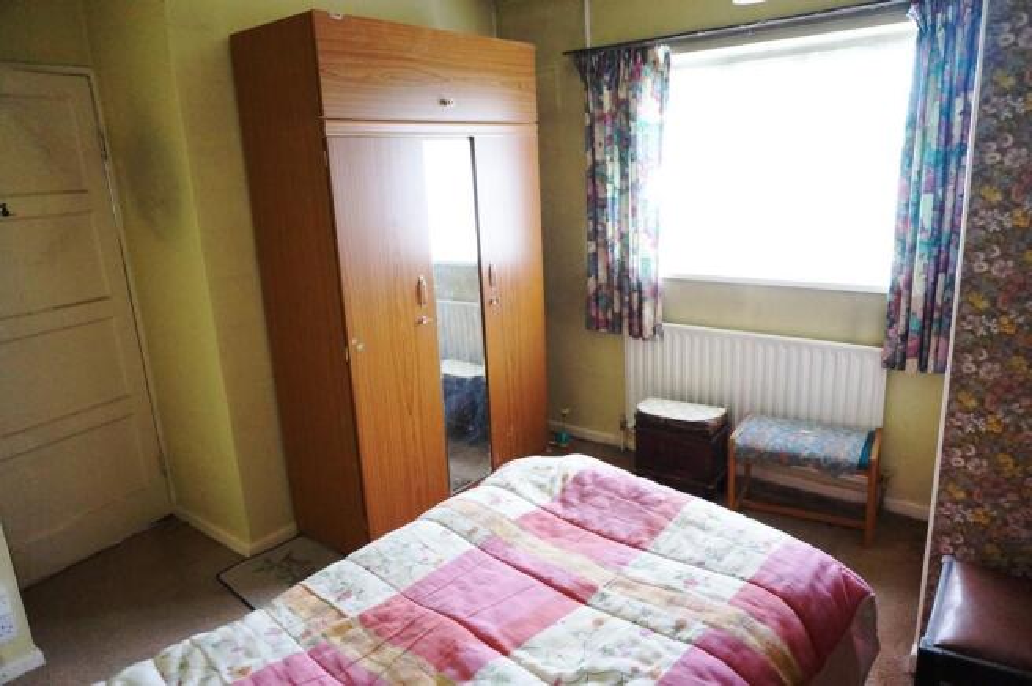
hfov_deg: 73.8
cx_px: 516
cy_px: 343
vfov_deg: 53.0
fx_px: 687
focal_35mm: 24
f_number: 3.5
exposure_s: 1/160
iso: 3200
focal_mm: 16
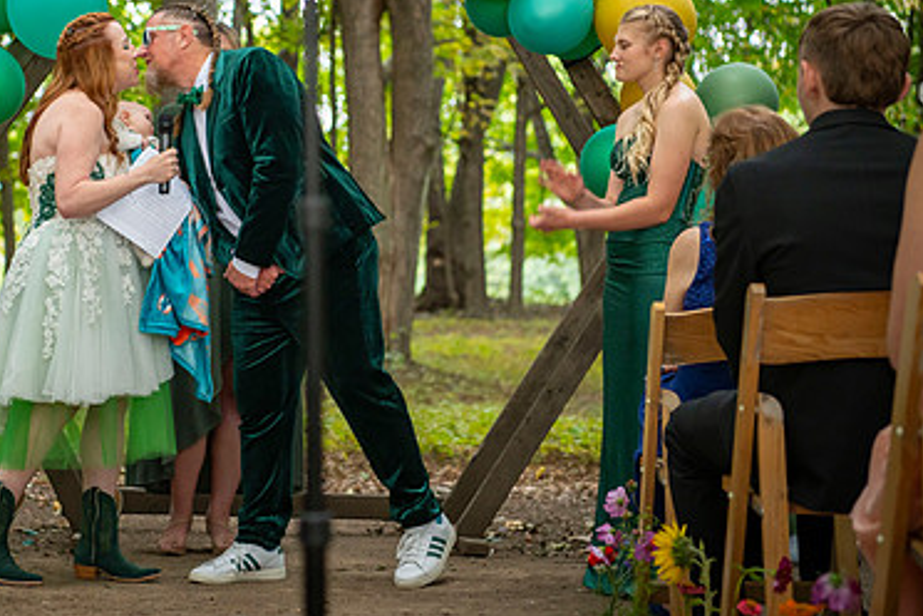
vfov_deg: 13.9
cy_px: 174
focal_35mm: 98
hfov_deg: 20.7
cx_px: 265
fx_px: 2512
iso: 1600
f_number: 2.8
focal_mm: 62
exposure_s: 1/60
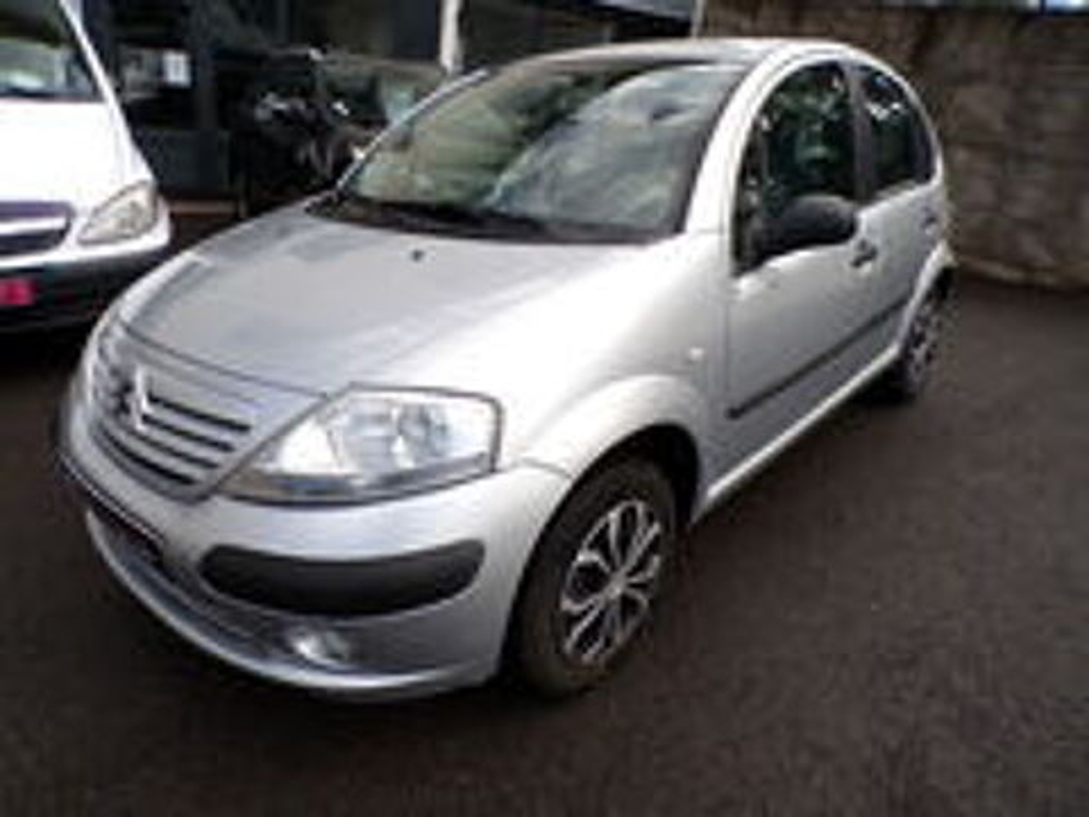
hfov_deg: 71.6
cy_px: 408
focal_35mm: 24
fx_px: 755
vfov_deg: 56.8
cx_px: 544
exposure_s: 1/750
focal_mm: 4.3
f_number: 3
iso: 100
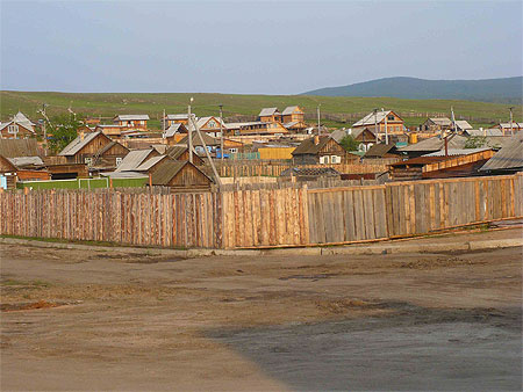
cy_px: 196
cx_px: 262
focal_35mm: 79
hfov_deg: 24.7
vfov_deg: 18.7
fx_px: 1194
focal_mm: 13
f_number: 5
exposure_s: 1/250
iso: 100
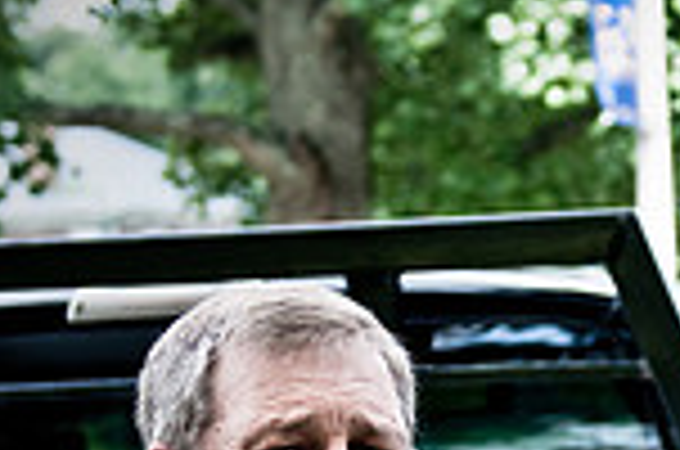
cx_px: 892
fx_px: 4335
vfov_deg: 5.9
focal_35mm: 230
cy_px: 560
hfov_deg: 8.8
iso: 200
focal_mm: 40
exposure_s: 1/640
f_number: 2.8
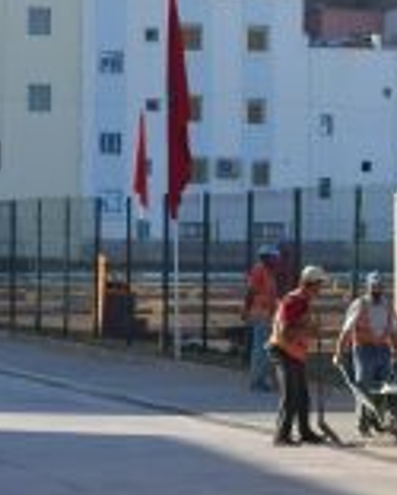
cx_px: 788
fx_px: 3213
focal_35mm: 219
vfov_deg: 8.8
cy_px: 311
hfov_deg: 6.8
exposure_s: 1/250
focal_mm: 38
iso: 100
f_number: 8
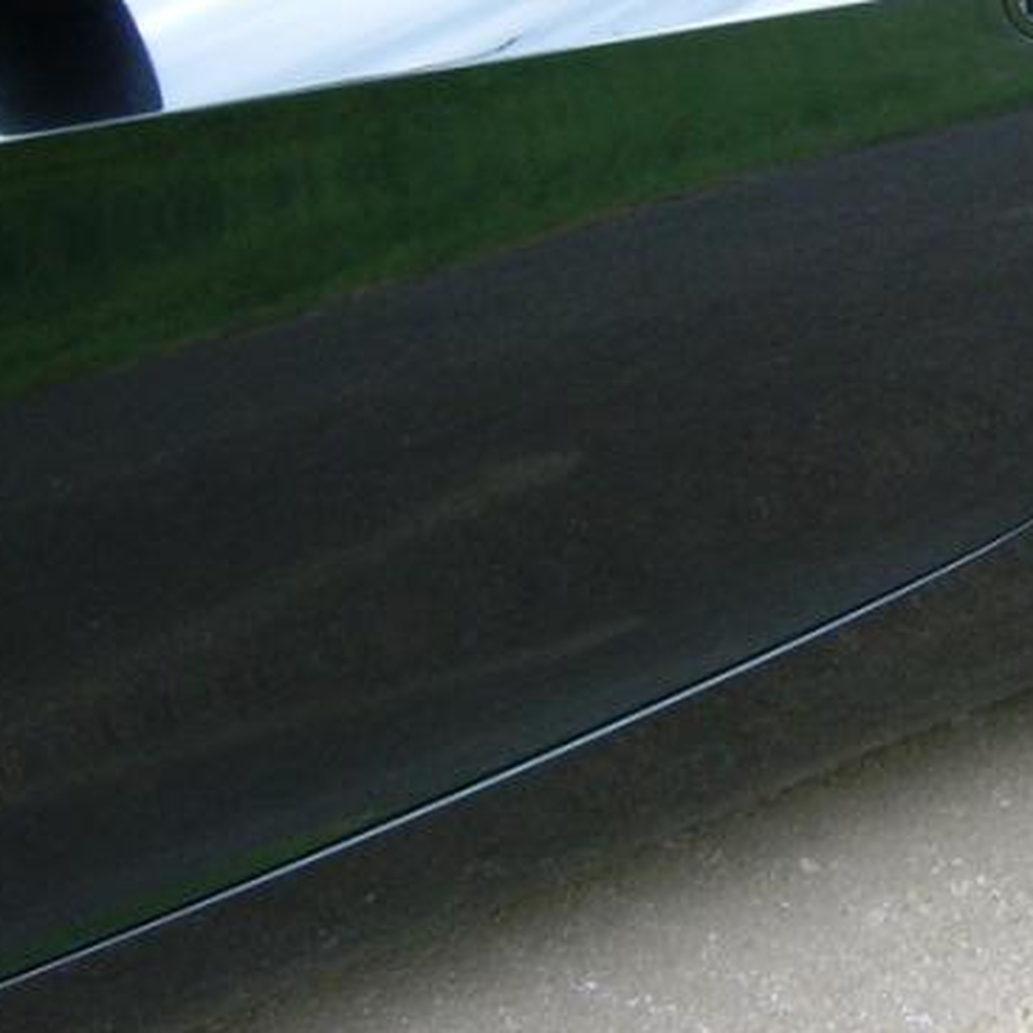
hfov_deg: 17.9
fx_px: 3174
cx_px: 1109
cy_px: -23
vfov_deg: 18.0
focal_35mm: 94
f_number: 2.7
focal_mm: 6.2
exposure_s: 1/125
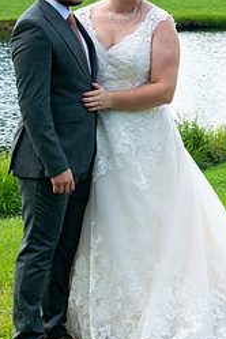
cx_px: 161
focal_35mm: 149
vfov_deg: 13.8
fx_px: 1403
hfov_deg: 9.2
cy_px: 163
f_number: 8
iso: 220
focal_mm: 55
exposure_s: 1/250
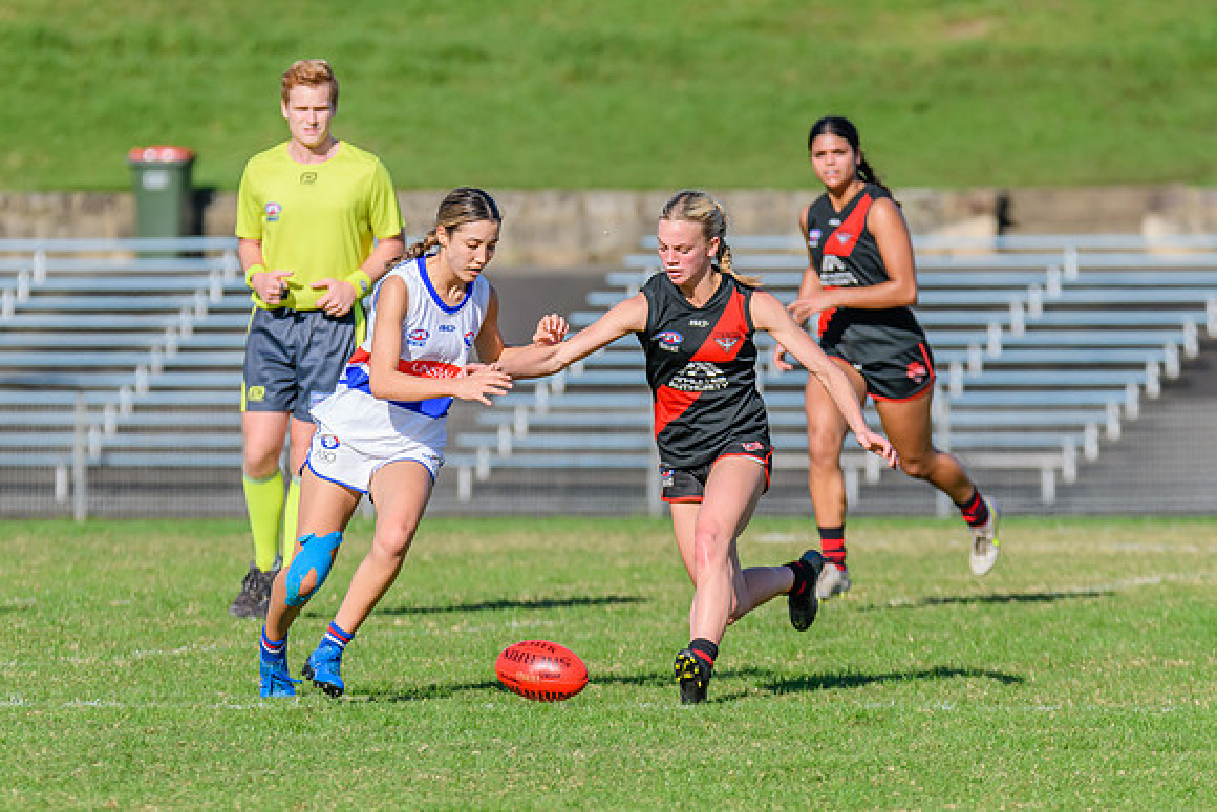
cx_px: 554
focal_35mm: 470
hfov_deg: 4.4
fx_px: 15897
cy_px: 356
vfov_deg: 2.9
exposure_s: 1/1600
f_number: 7.1
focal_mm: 320
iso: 640
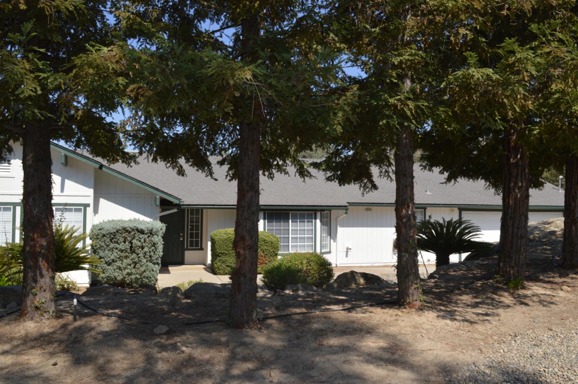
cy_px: 192
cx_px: 289
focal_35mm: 30
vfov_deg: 43.5
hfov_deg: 62.0
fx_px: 481
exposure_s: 1/200
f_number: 10
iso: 100
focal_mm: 20
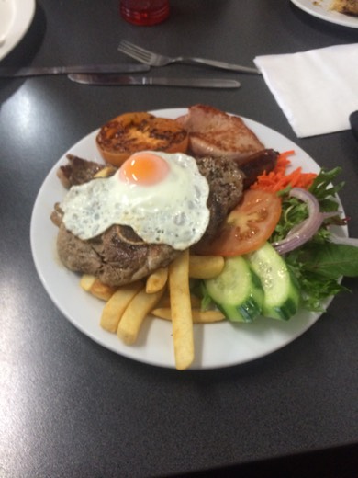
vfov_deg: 61.7
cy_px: 239
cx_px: 179
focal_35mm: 29
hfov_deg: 48.2
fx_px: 400
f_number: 2.2
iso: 250
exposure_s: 1/33
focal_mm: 4.15
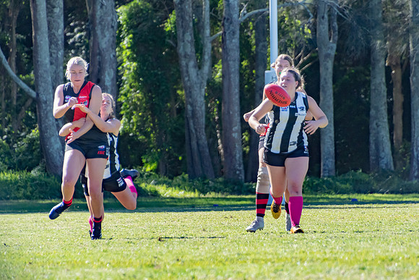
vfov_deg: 2.0
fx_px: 8182
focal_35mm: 703
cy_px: 163
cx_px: 244
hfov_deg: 2.9
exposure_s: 1/2000
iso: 800
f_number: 6.3
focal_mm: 400
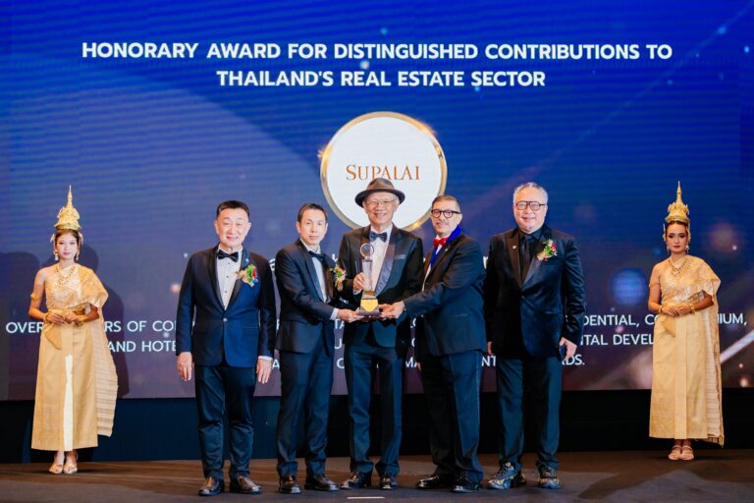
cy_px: 252
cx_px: 377
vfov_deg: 19.5
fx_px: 1466
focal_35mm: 70
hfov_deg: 28.8
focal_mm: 70
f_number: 4
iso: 1600
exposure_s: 1/125
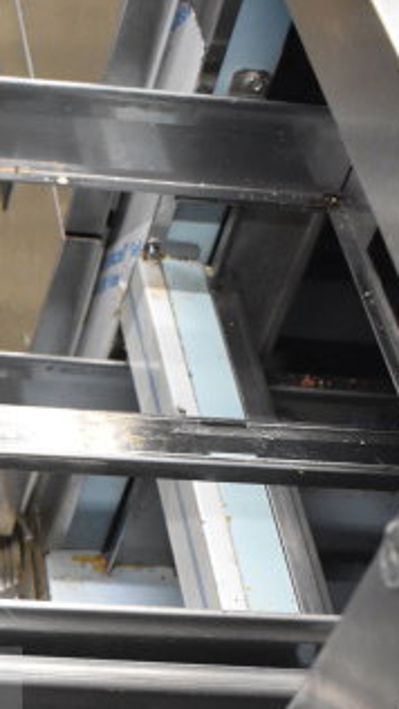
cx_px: -231
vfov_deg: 25.4
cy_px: 576
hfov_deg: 13.7
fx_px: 1541
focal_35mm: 82
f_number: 3.5
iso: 2800
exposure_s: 1/30
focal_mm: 18
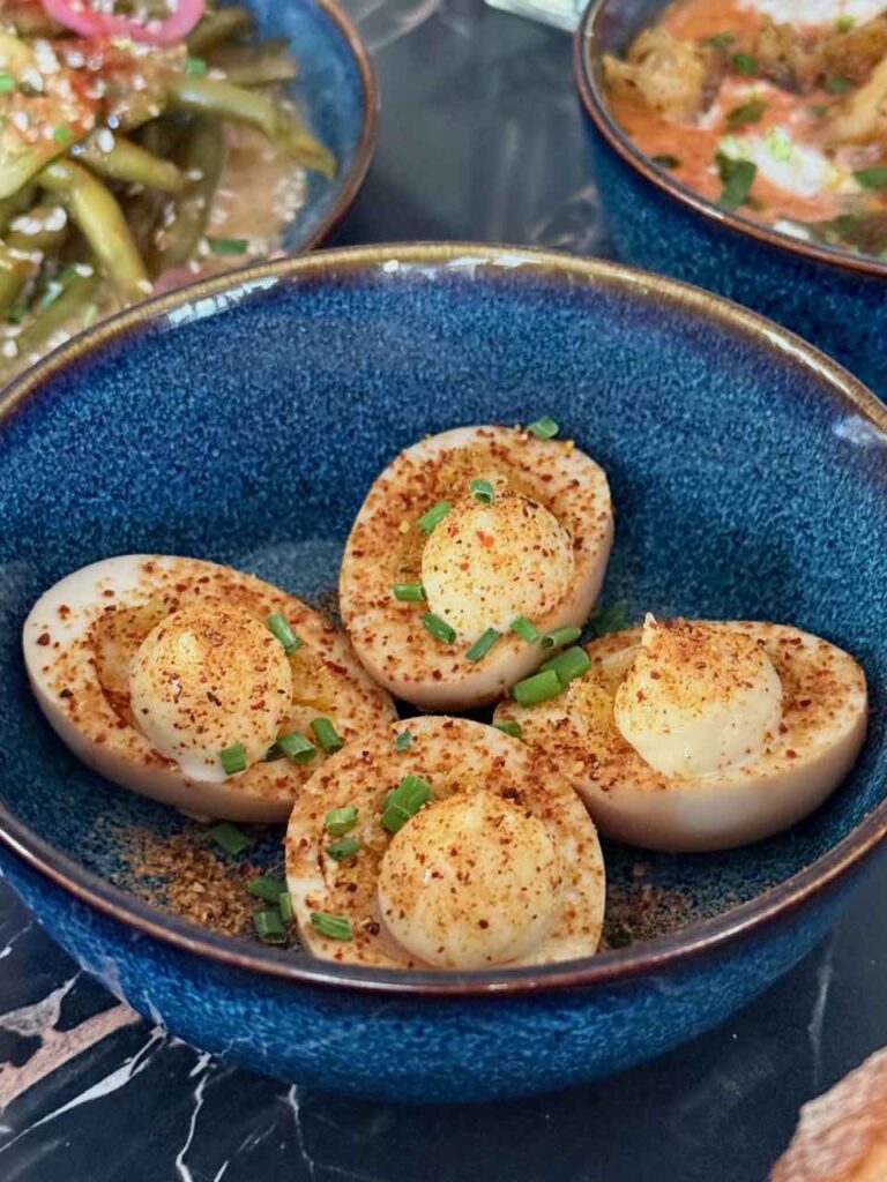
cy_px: 591
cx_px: 444
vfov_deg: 39.7
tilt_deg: -43.6
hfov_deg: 30.3
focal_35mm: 48
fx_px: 1640
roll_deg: +0.0
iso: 500
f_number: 1.78
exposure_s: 1/33
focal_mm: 6.76
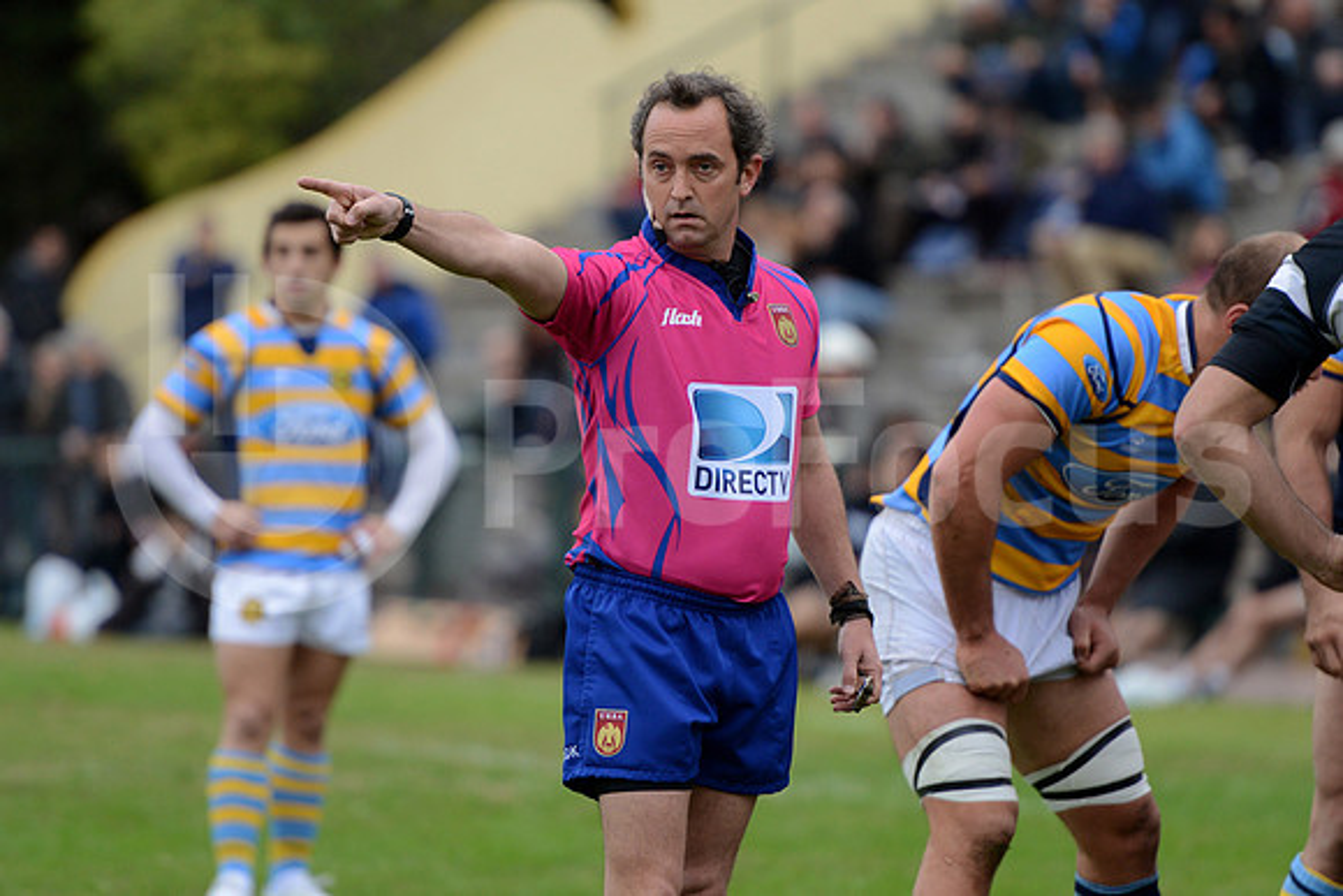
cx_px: 672
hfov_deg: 7.6
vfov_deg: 5.1
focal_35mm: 270
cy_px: 448
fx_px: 10074
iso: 1250
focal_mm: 270
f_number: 4
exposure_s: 1/500
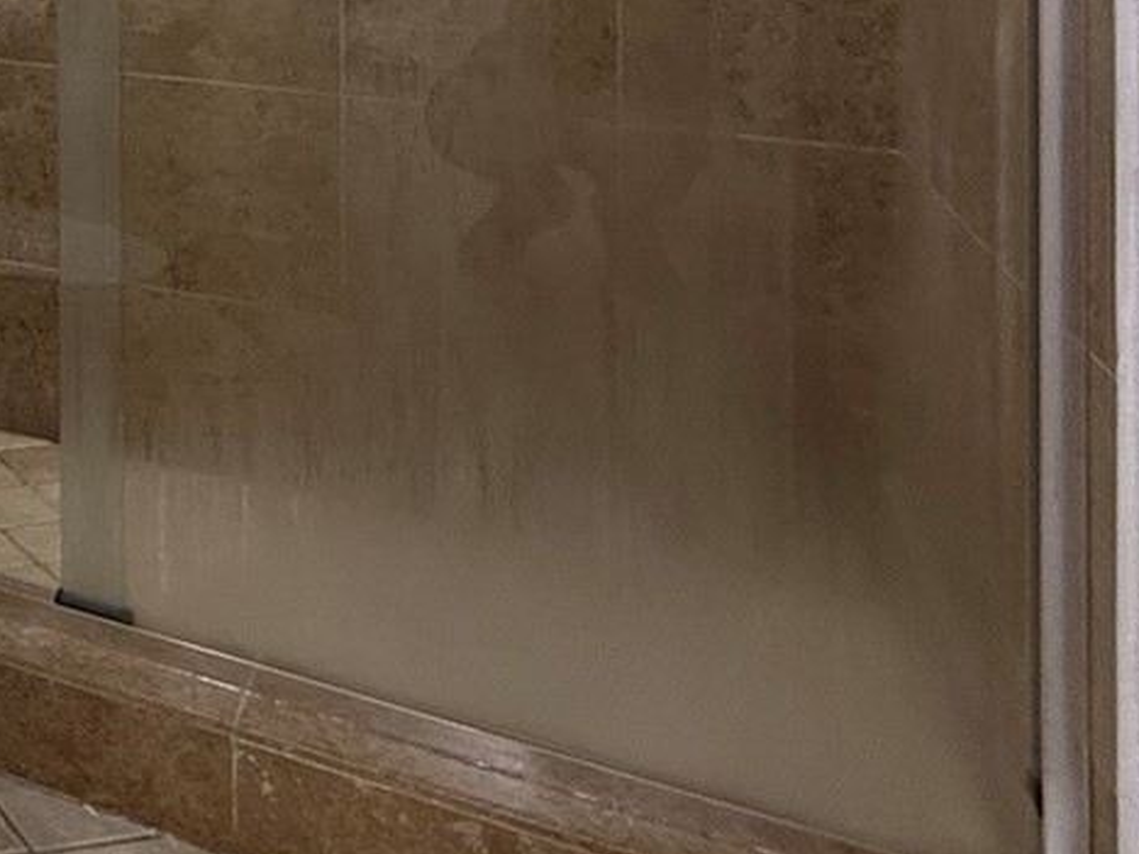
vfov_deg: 26.1
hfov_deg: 28.8
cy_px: -237
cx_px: -483
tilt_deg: +0.3
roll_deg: +0.2
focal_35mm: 48
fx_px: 1579
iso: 200
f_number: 2.2
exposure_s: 1/120
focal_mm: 2.22
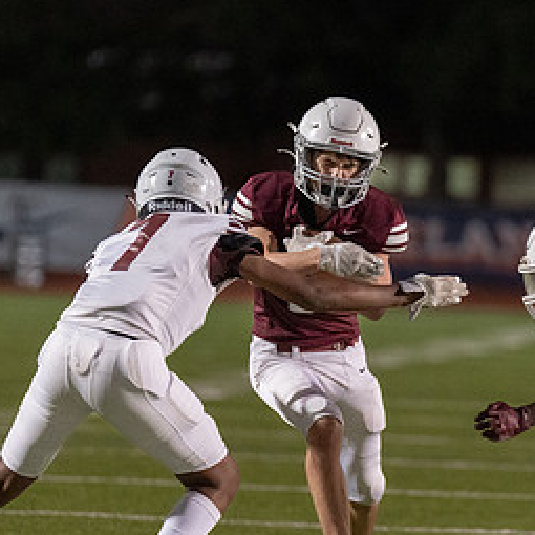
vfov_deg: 3.0
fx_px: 10142
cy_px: 313
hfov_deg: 3.0
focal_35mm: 580
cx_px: 409
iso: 1250
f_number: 2.8
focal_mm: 200
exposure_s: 1/1000
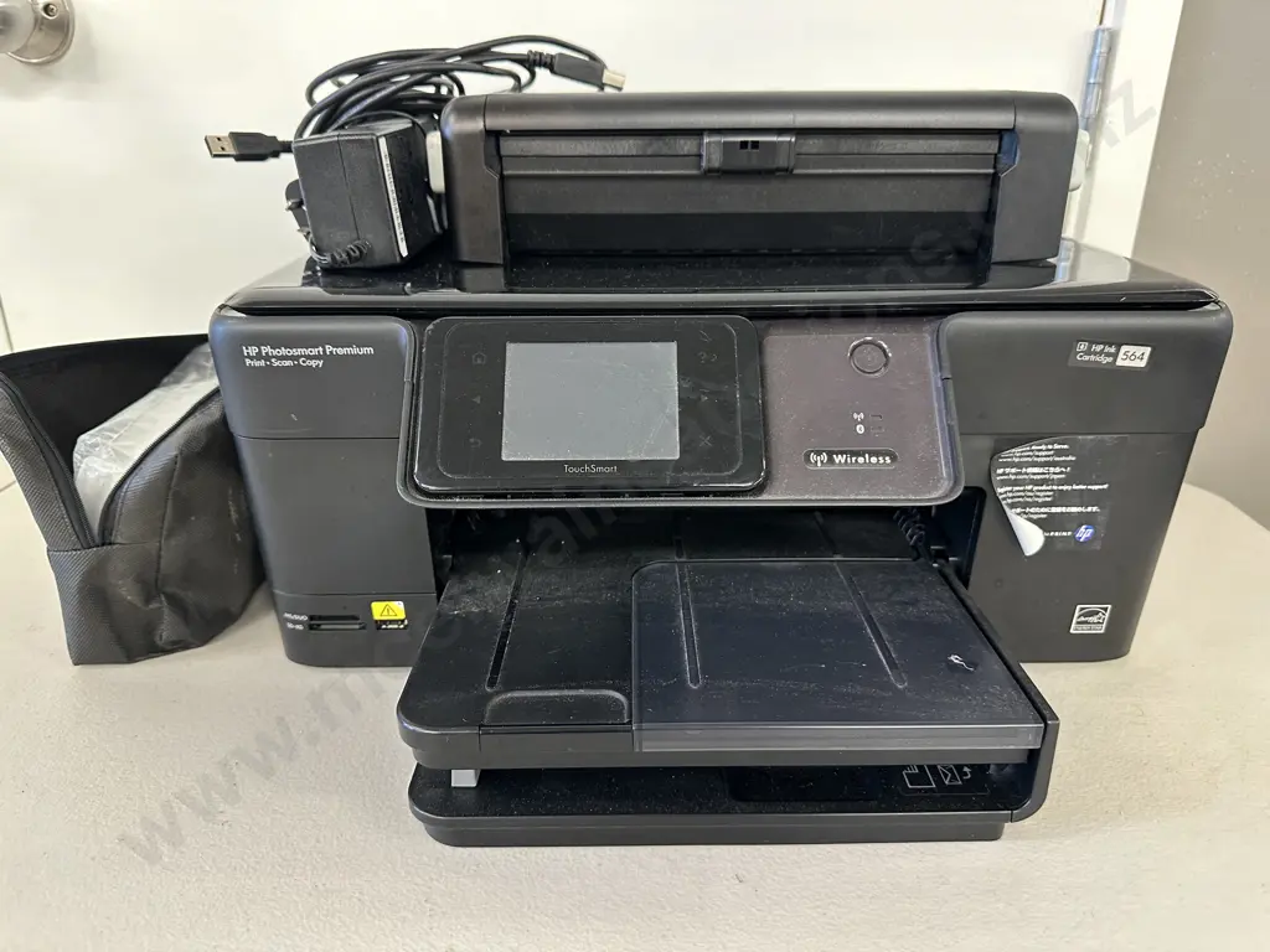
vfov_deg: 56.8
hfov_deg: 71.6
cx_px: 635
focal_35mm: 24
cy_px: 476
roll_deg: -1.1
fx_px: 881
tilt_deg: -22.8
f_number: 1.78
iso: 320
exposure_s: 1/50
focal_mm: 6.86
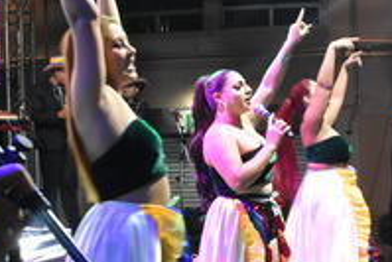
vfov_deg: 20.0
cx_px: 274
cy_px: 181
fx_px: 741
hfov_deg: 29.3
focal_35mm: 68
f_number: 6.3
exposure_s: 1/60
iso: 2500
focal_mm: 18
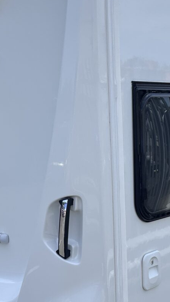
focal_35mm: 67
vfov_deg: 31.4
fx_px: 536
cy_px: 176
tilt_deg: -4.6
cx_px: 94
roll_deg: +2.2
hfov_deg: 18.0
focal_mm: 6.86
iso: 80
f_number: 1.78
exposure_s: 1/4184
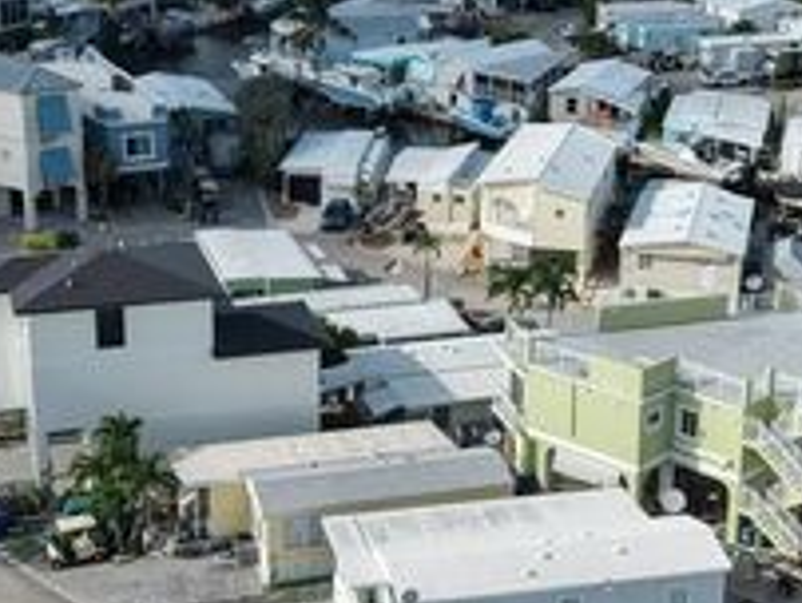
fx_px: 1763
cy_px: 309
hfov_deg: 25.6
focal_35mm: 76
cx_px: 421
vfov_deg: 19.4
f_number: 1.8
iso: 200
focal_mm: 8.67
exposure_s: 1/6000
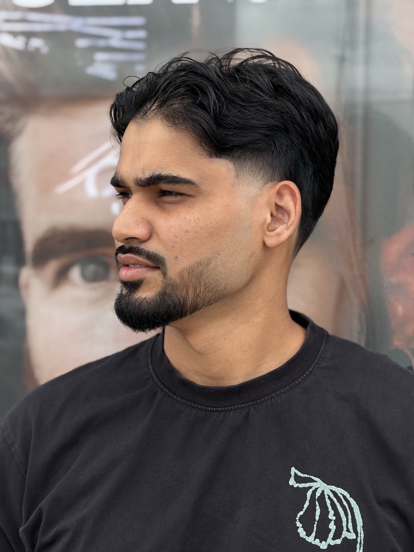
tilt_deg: -3.1
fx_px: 1595
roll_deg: -0.7
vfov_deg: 19.6
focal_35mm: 100
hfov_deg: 14.8
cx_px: 207
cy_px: 276
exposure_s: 1/374
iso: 50
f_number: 2.8
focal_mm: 16.89
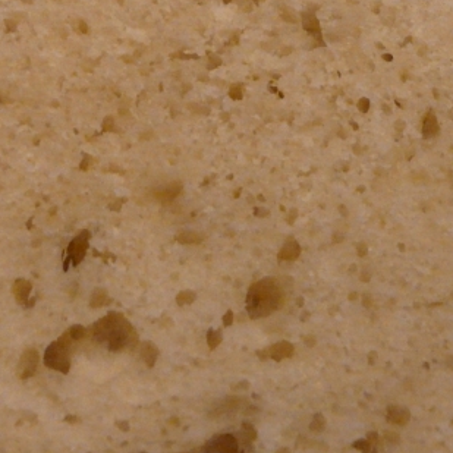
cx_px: 191
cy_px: -60
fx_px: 1214
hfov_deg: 21.1
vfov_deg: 20.1
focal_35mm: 82
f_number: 2.8
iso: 400
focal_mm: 4.6
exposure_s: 1/30
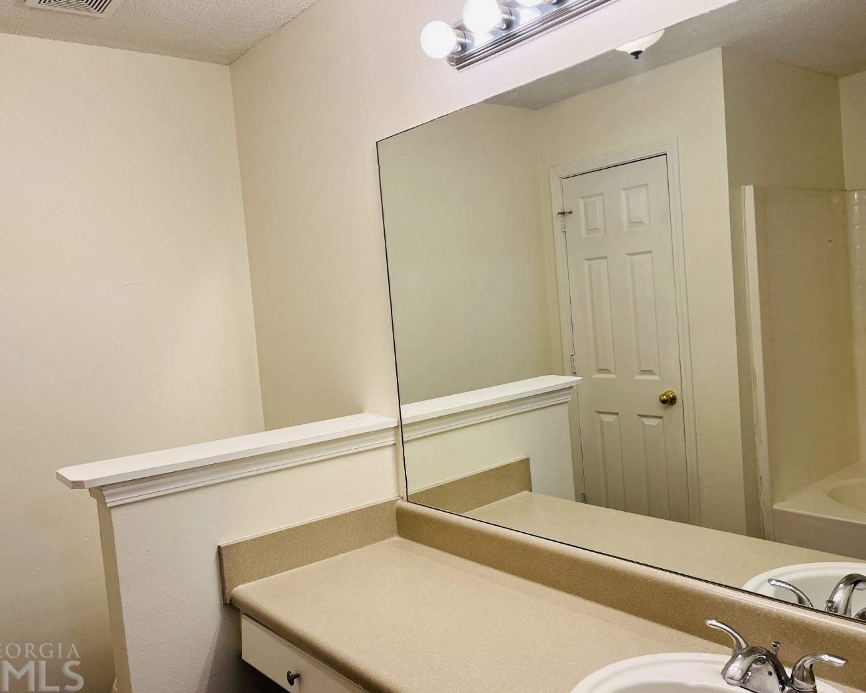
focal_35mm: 28
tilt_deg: -5.3
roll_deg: +4.1
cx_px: 425
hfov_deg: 62.2
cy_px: 347
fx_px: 718
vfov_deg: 51.5
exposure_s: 1/120
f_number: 1.6
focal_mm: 5.1
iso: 100
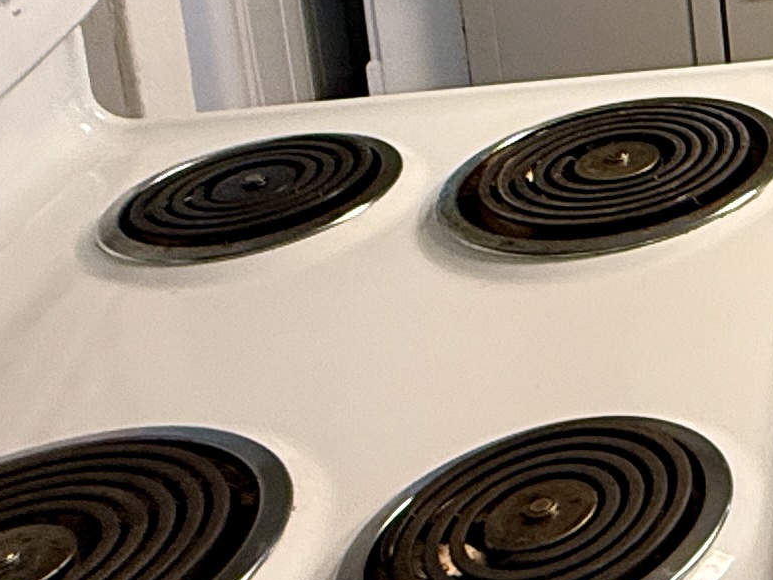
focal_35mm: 73
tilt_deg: -10.9
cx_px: 1361
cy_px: -310
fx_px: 1630
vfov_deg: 17.9
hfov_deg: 20.0
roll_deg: +0.0
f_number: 2.2
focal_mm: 2.22
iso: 320
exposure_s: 1/60
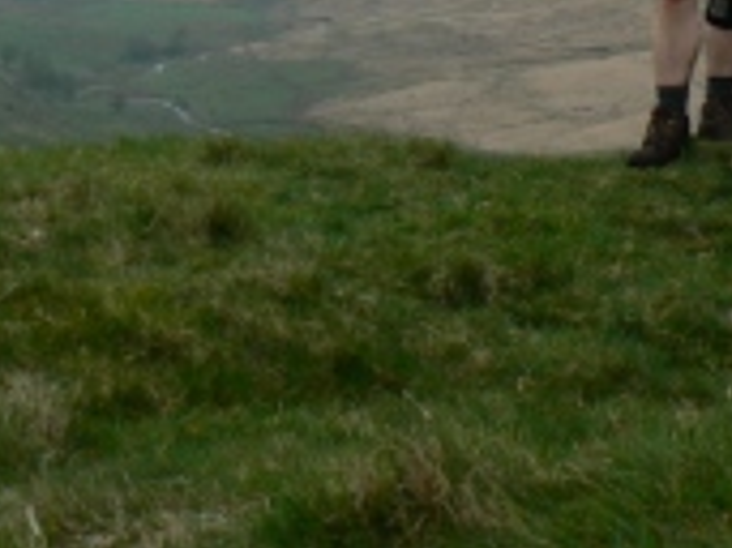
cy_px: -141
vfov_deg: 15.5
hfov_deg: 20.2
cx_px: 869
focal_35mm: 91
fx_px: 1923
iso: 80
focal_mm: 6
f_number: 5.6
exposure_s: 1/125
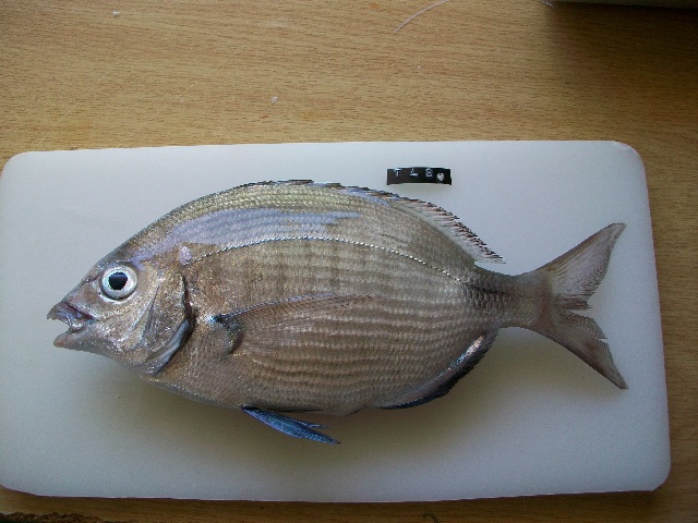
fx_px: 645
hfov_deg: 56.8
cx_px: 349
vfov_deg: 44.2
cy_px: 262
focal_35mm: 32
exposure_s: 1/100
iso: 64
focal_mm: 5.7
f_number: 2.8
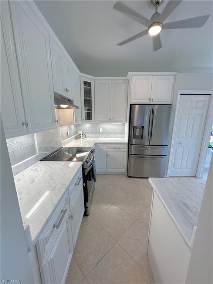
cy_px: 142
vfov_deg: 102.1
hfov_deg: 85.7
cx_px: 106
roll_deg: -0.4
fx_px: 115
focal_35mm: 14
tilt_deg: -11.8
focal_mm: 2.22
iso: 64
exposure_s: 1/120
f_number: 2.2
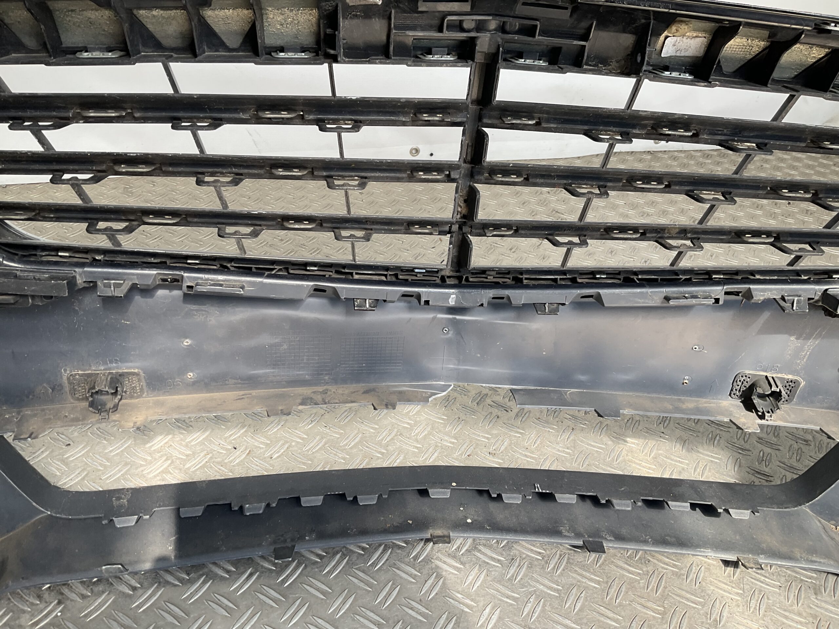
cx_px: 420
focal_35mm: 29
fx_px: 703
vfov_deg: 48.2
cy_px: 314
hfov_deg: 61.7
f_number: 1.8
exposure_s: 1/159
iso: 16
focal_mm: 3
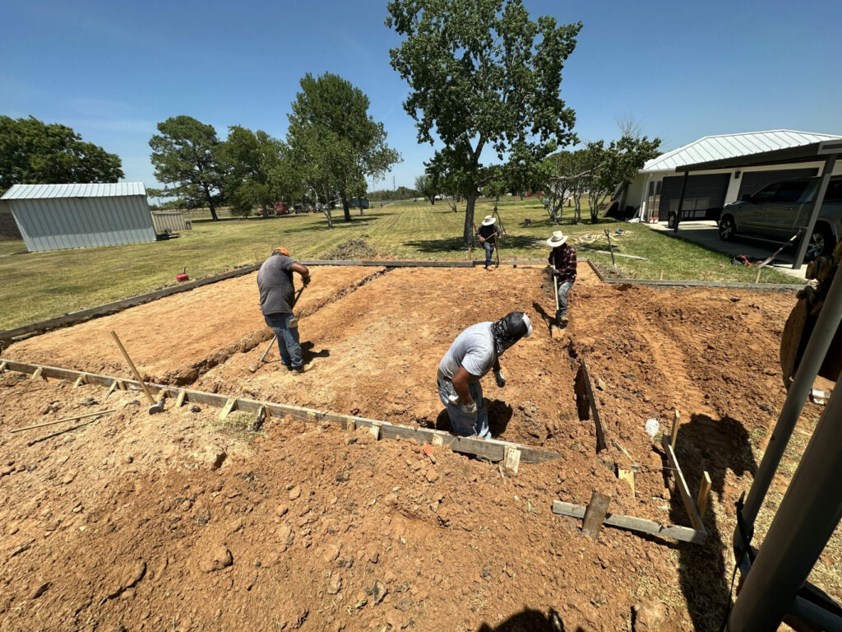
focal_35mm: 14
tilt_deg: -18.9
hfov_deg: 102.1
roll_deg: +3.0
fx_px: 341
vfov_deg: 85.7
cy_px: 316
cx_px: 421
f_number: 2.2
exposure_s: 1/2257
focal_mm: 2.22
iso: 40
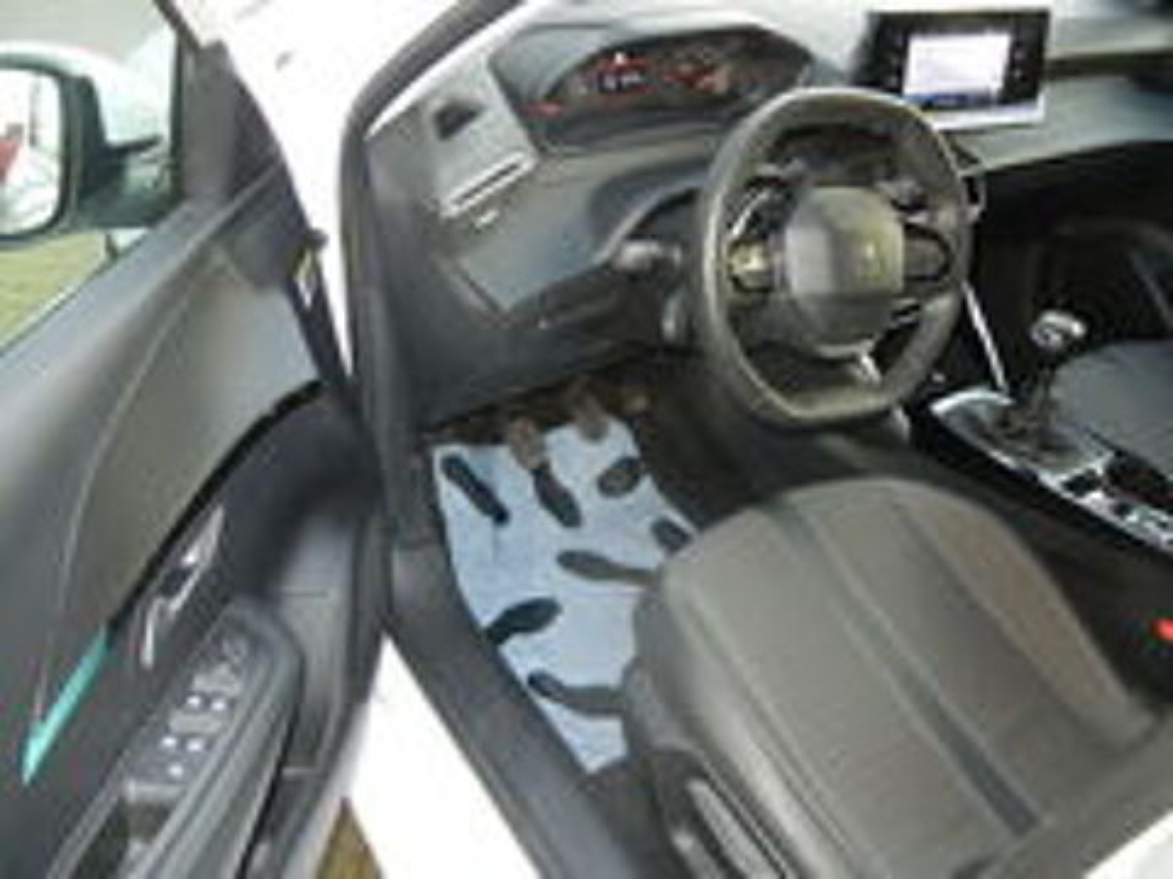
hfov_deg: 60.0
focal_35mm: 30
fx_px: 1017
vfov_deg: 46.8
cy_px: 440
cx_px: 586
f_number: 3.5
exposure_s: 1/30
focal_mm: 5.4
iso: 212
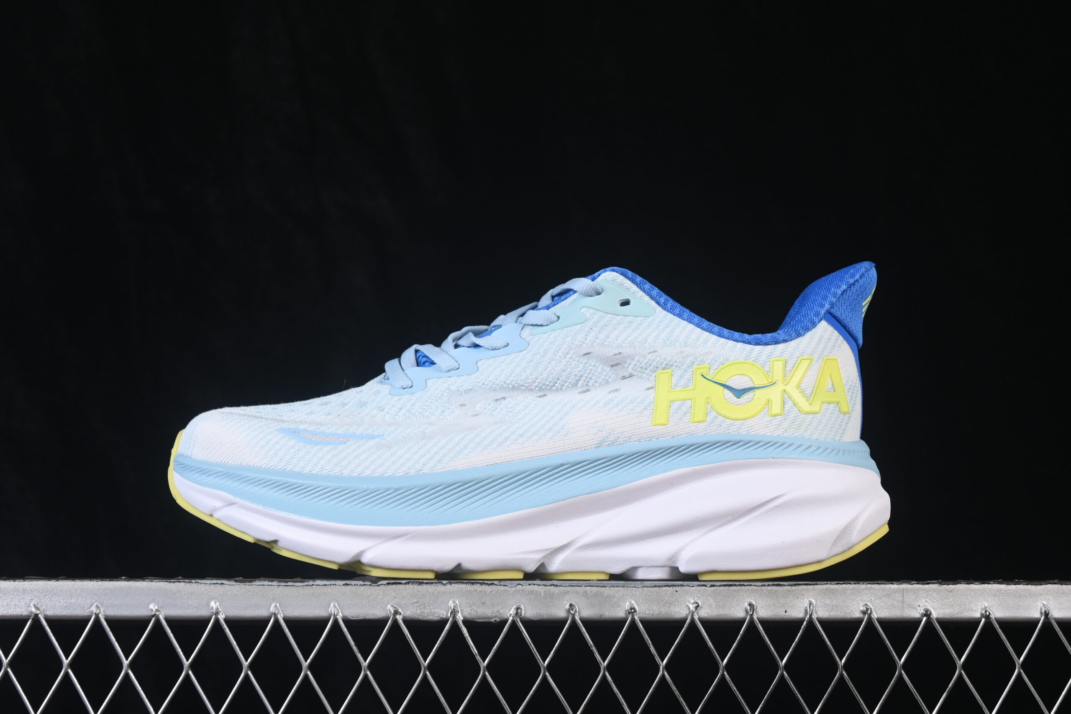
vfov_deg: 18.2
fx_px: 2231
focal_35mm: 75
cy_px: 357
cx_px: 536
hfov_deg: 27.0
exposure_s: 1/80
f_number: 8
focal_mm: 50
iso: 160
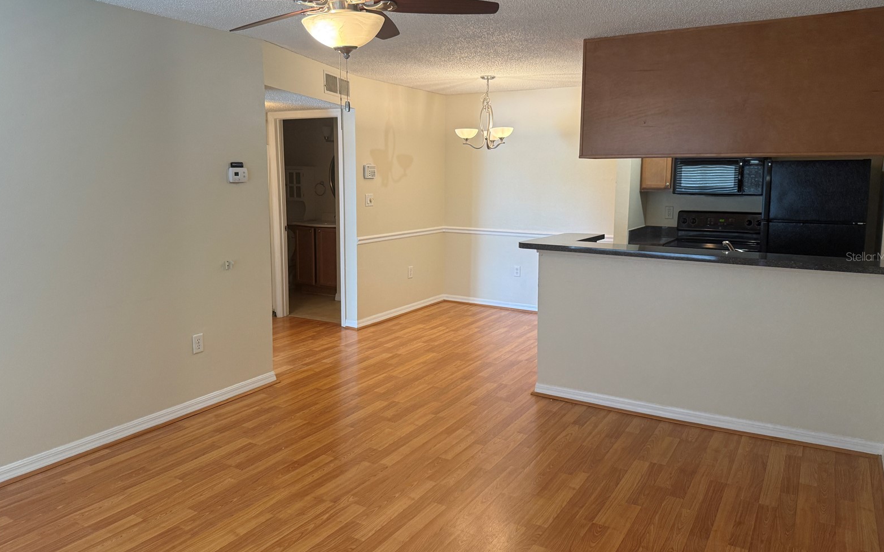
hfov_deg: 70.4
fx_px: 626
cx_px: 448
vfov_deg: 47.5
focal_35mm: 26
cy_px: 256
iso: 200
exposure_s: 1/60
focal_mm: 6.76
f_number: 1.78
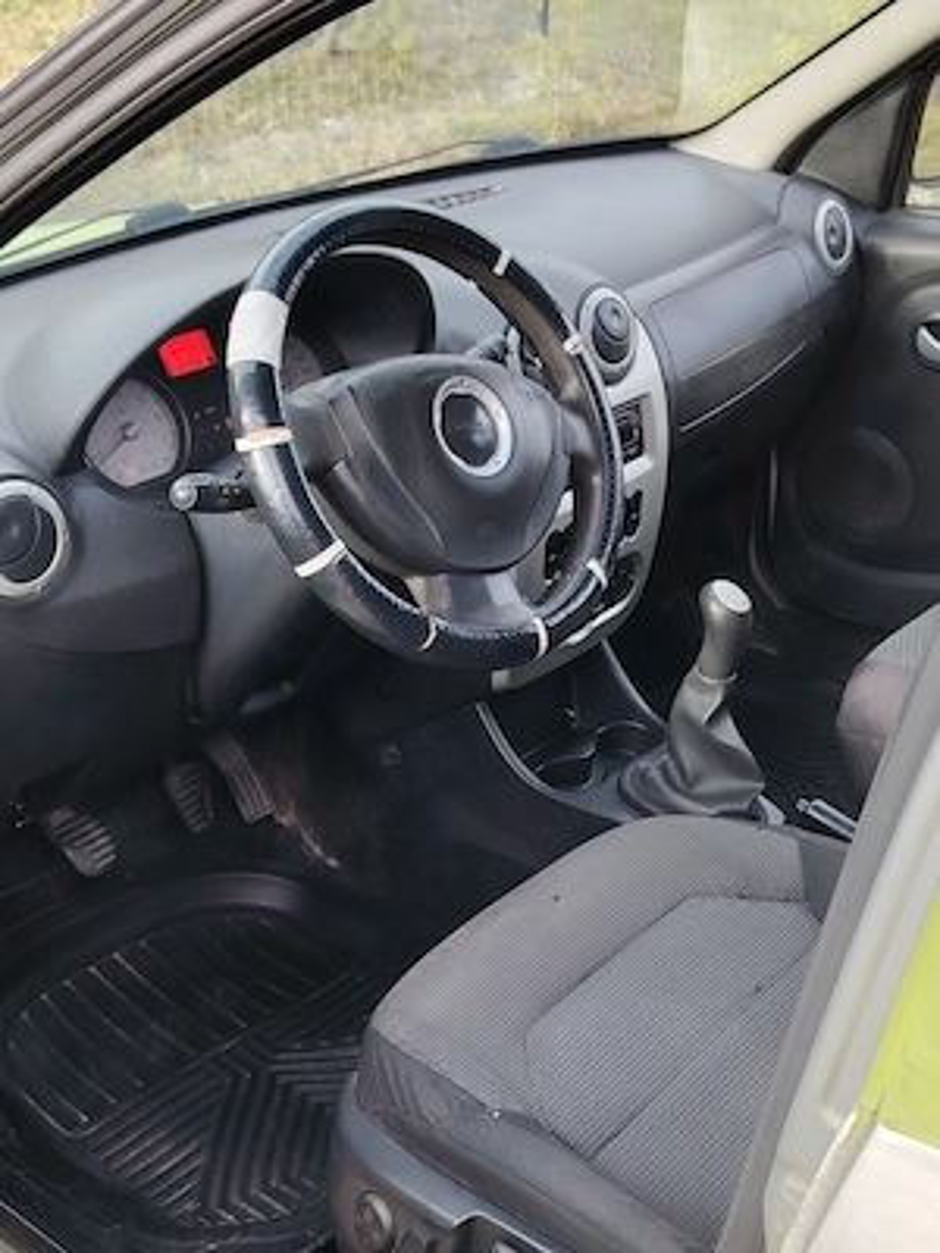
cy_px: 626
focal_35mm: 48
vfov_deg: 39.7
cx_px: 470
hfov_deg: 30.3
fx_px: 1738
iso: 179
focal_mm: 5.25
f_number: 1.75
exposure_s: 1/100
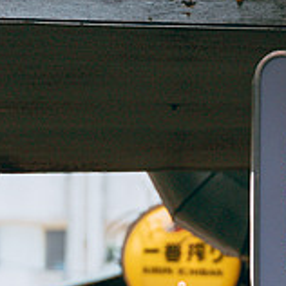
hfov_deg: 4.0
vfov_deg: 3.9
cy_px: 554
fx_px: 4122
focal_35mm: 441
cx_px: 262
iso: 400
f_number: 2.8
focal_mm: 70
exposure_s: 1/1000
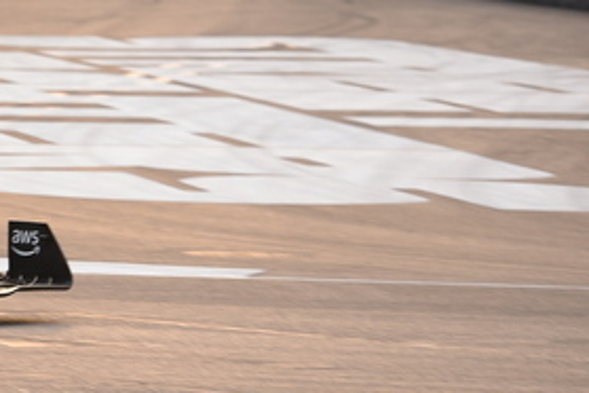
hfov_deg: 4.4
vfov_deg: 2.9
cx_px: -422
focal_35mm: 466
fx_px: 7624
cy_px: -11
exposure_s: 1/400
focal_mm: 130
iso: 250
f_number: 3.2
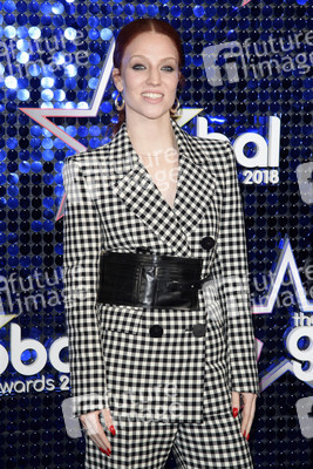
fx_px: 1277
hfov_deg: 14.0
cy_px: 234
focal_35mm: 98
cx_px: 156
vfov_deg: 20.8
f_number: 5.6
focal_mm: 98
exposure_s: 1/250
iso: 1000
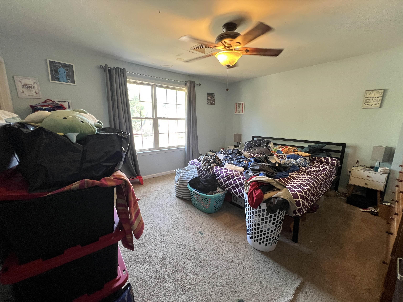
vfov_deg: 89.9
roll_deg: -0.9
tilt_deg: -10.6
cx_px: 202
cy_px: 151
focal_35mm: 13
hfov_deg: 106.2
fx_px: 151
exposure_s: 1/60
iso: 320
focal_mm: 1.57
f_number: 1.8
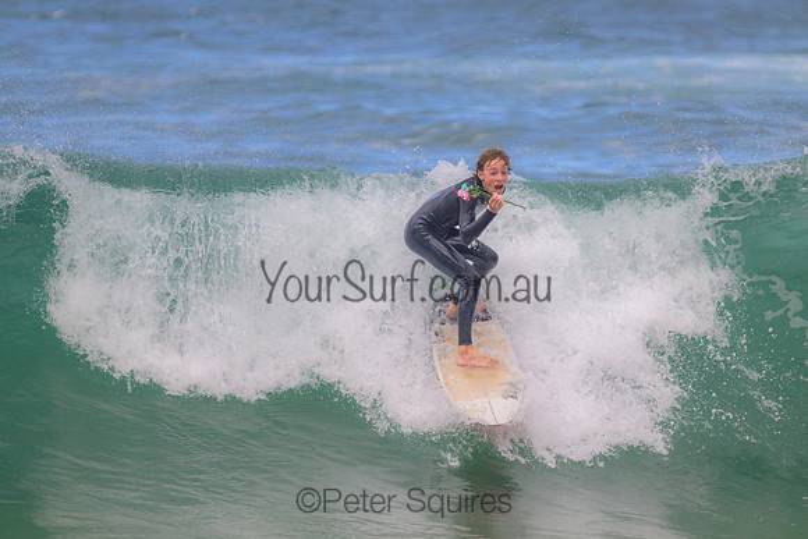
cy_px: 270
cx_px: 404
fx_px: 16163
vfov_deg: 1.9
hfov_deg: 2.9
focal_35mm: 720
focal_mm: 720
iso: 1600
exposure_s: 1/1250
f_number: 11
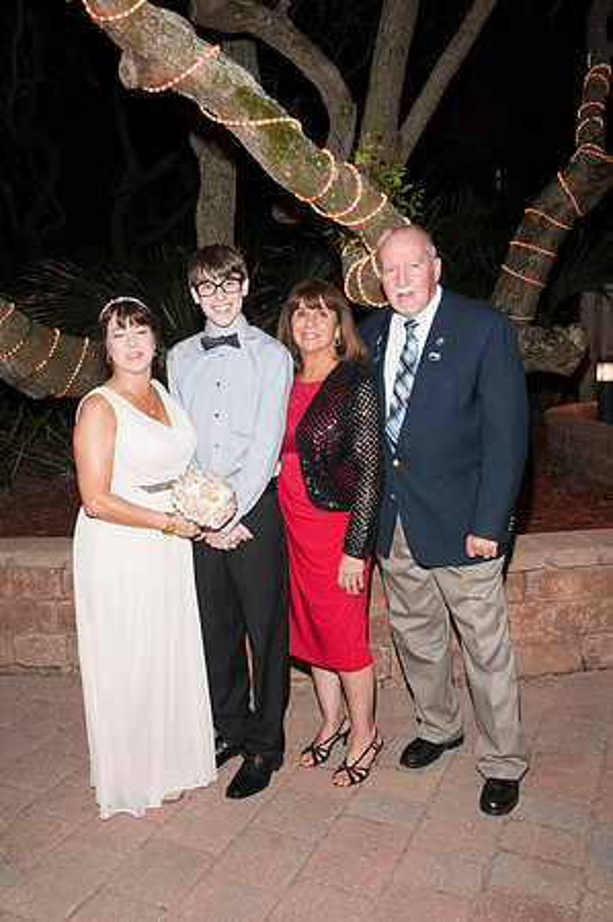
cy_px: 461
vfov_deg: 57.3
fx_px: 845
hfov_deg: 39.9
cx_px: 306
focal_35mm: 33
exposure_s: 1/30
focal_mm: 22
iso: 400
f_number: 5.6
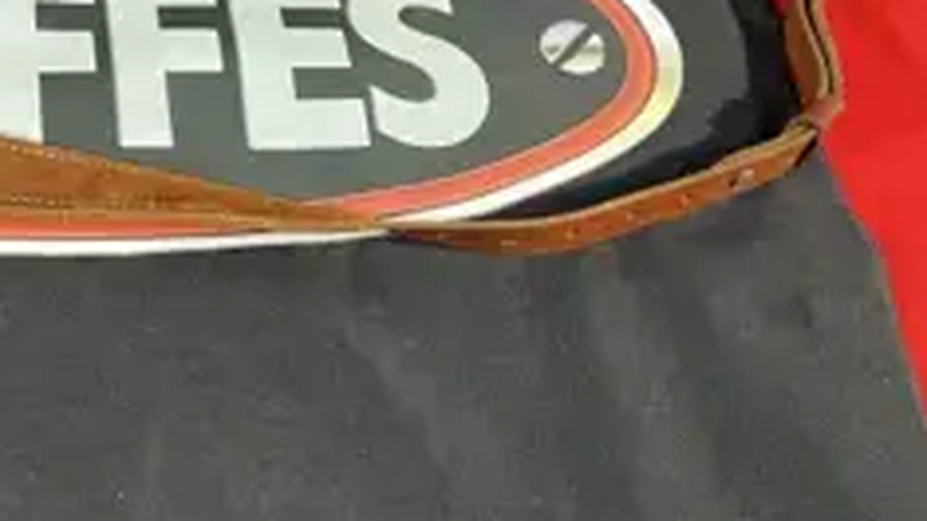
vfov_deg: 15.3
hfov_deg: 25.8
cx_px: -51
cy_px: -43
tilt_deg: -51.4
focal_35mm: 77
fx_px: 1892
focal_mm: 5.7
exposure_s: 1/120
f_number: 1.5
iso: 125
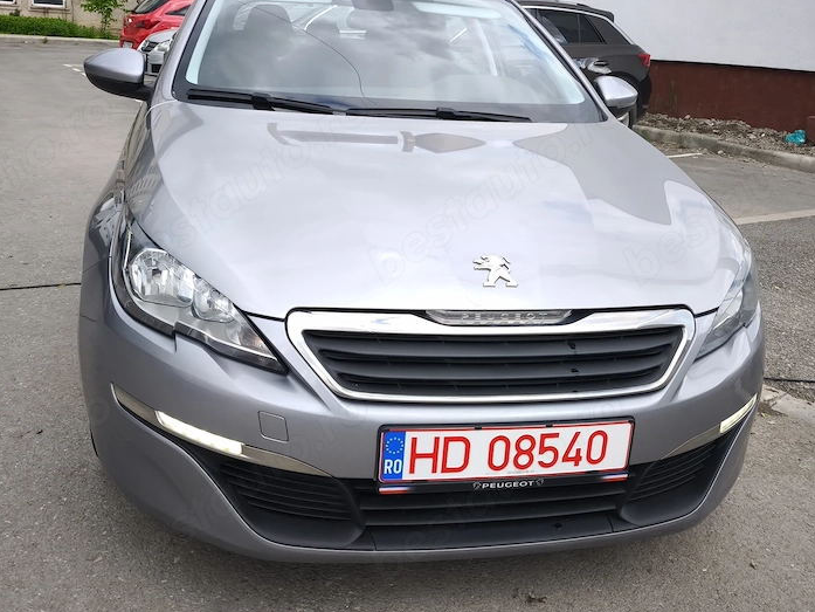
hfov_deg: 55.3
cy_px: 213
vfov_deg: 42.5
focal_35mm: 33
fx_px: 777
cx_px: 393
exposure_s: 1/303
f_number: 1.6
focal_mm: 6.57
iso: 50
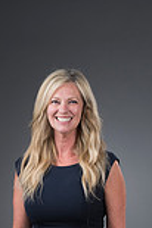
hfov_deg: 5.9
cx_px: 65
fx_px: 1473
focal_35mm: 232
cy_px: 288
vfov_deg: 8.8
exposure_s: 1/250
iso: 160
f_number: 5.6
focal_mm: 80
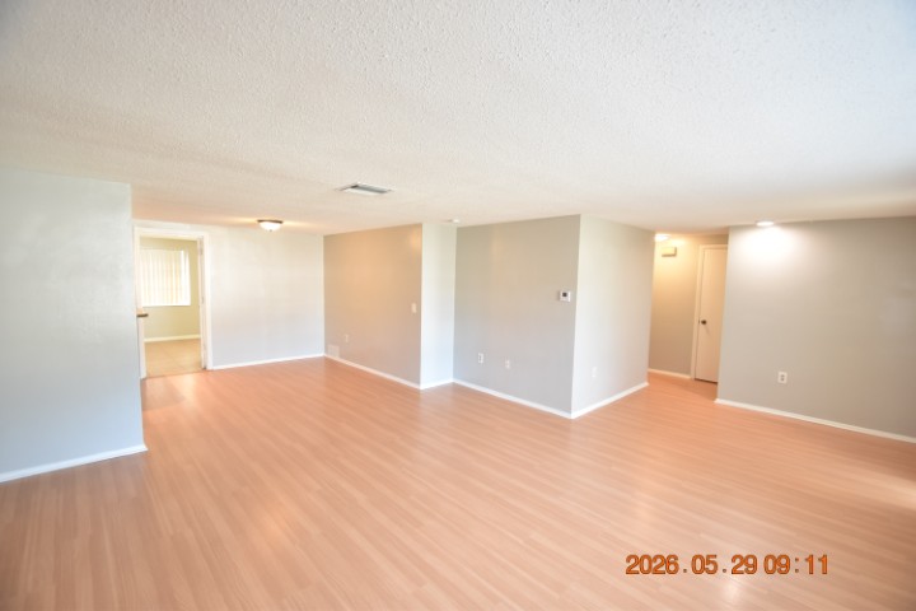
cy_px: 306
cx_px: 458
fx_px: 382
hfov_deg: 100.4
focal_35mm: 15
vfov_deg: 77.3
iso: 800
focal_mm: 10
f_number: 3.5
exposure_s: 1/60
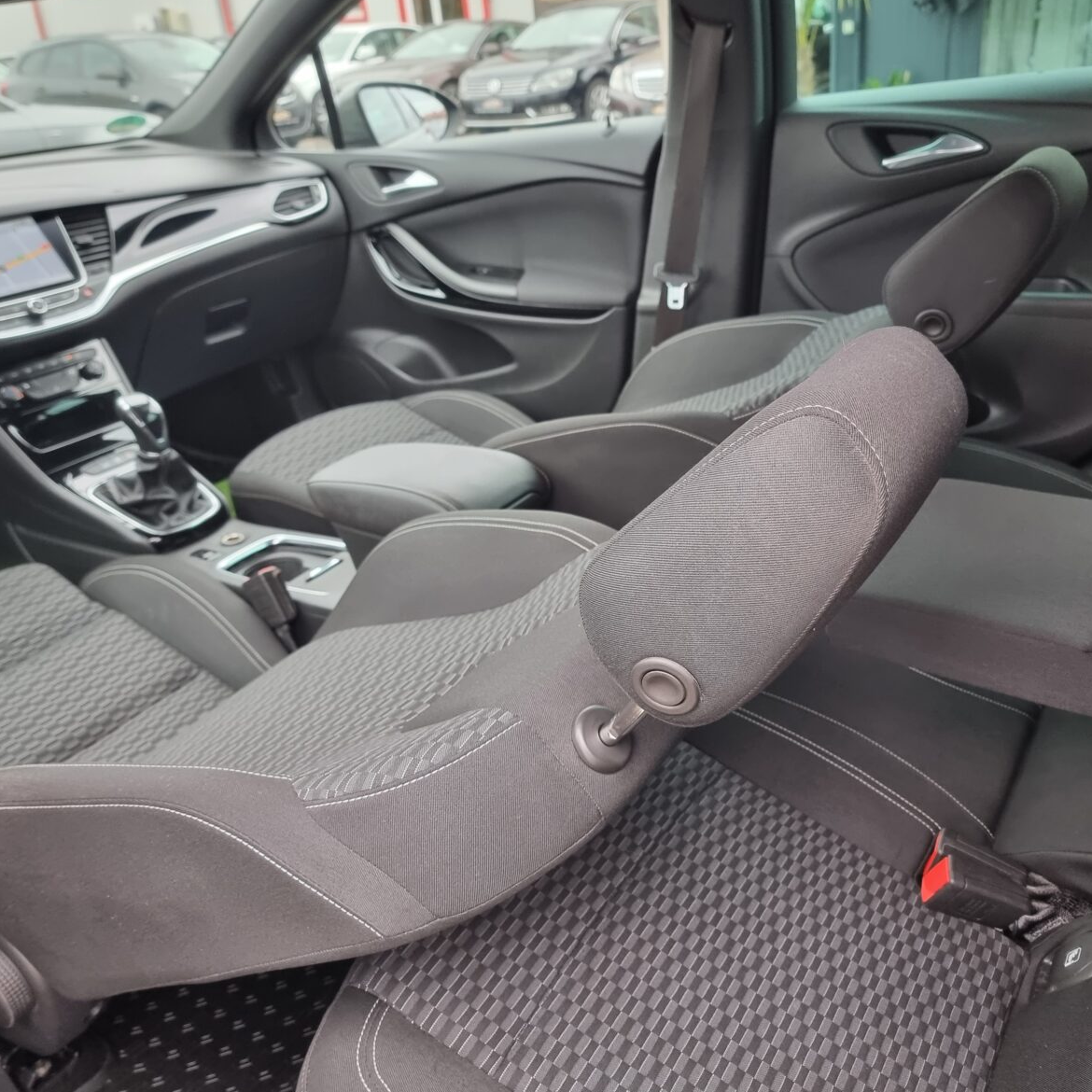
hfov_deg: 55.3
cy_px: 539
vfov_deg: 55.6
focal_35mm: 29
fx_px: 1035
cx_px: 639
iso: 250
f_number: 1.8
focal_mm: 6.7
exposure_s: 1/100
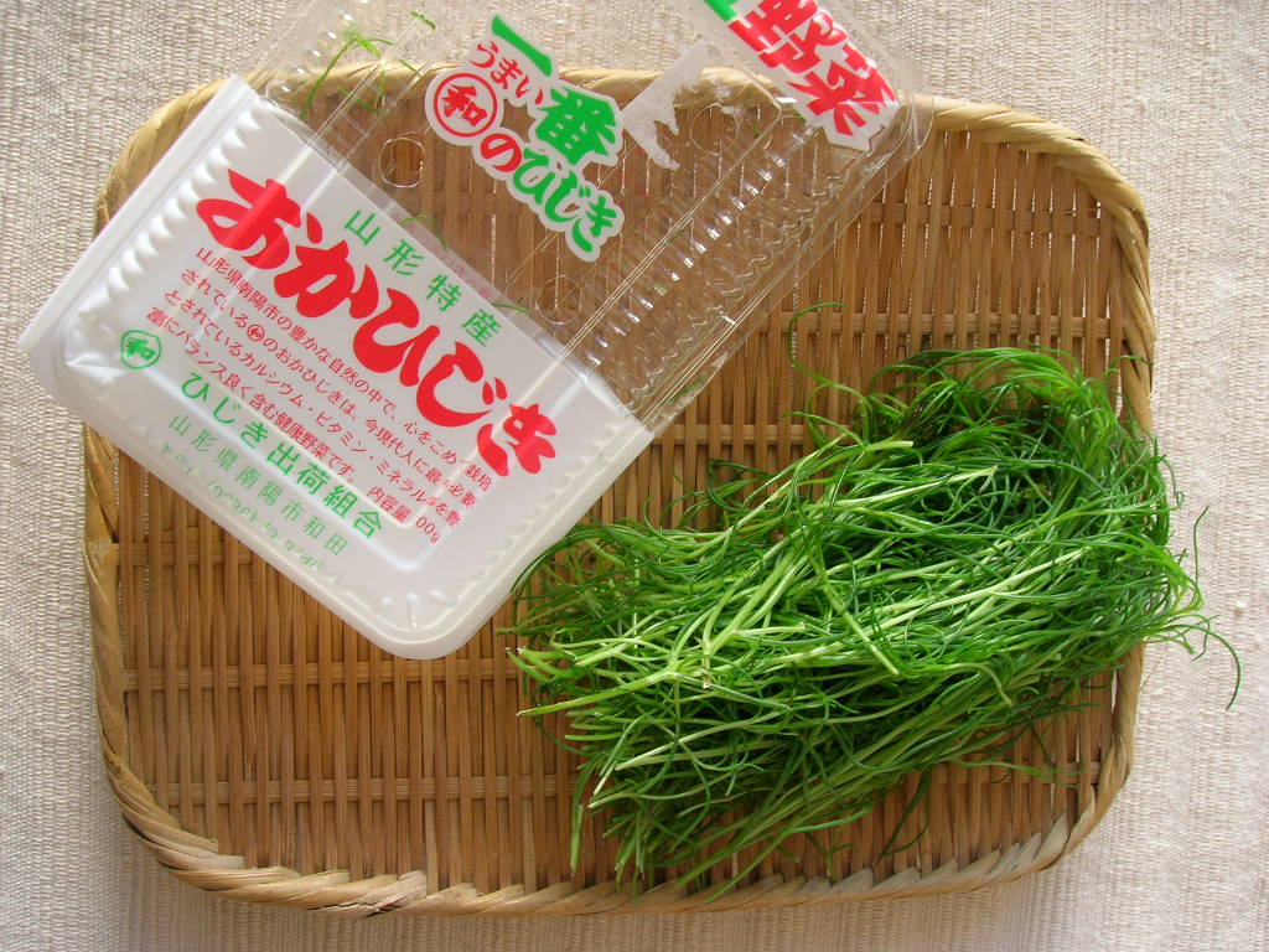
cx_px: 634
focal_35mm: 34
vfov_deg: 41.8
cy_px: 476
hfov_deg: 54.0
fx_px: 1246
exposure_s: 1/47.4
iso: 50
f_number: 4.9
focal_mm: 5.7
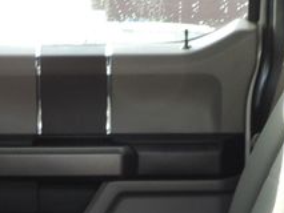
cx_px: 107
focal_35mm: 144
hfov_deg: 13.7
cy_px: 381
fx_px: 1182
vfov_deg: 9.8
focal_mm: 4.3
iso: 80
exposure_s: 1/40
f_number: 3
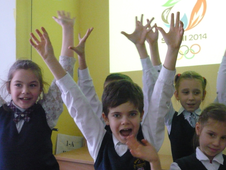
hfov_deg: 27.8
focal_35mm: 68
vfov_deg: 21.6
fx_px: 444
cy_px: 76
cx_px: 191
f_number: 3.3
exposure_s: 1/60
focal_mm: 6.6
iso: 400
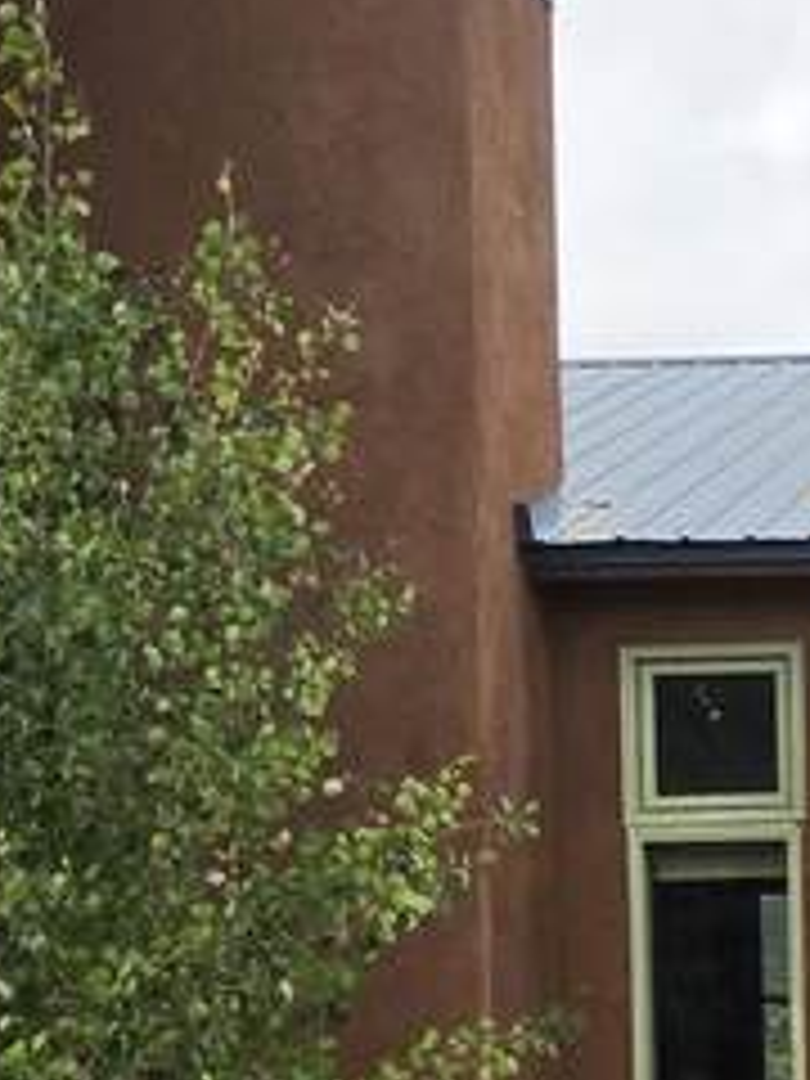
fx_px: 2870
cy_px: 972
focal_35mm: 92
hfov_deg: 14.6
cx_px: 1336
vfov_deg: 20.9
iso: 80
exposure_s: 1/3589
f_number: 1.8
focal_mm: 5.4
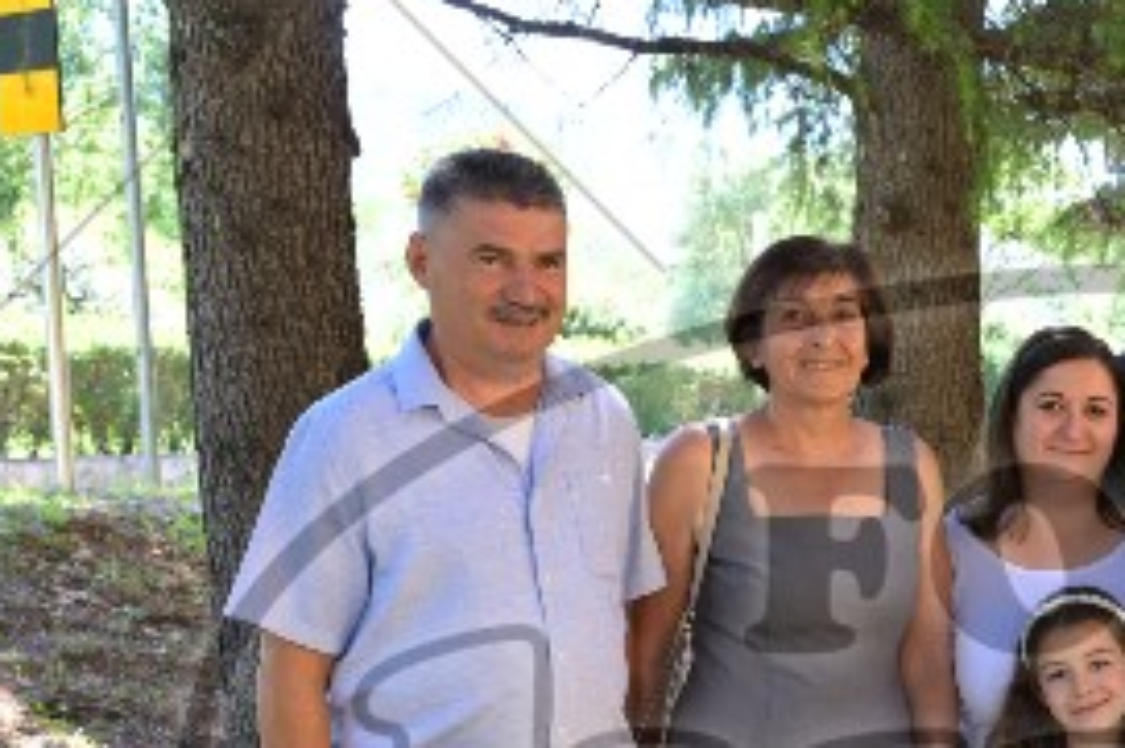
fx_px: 2467
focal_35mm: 79
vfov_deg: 16.8
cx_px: 1179
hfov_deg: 24.3
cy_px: 787
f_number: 5.6
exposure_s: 1/160
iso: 640
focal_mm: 33
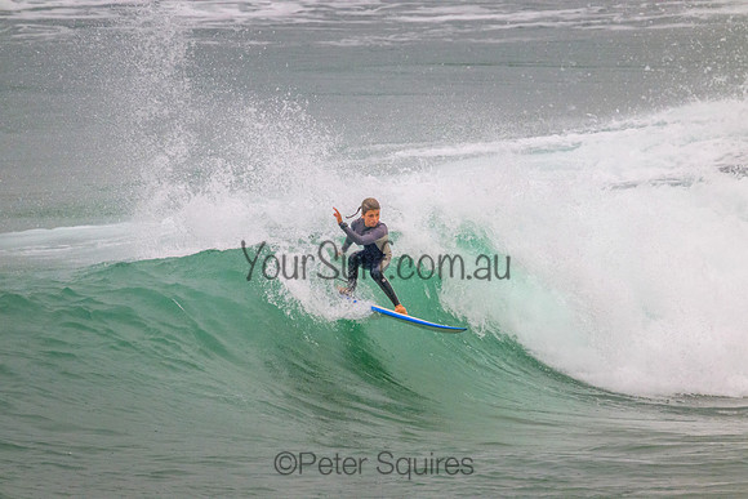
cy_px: 250
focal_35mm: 800
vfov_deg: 1.7
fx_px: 16625
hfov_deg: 2.6
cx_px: 374
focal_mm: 800
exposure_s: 1/1250
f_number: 11
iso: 4000
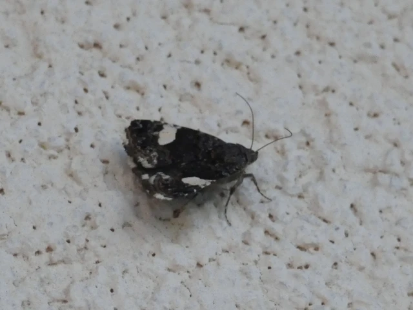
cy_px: 155
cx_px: 206
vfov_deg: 11.9
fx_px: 1491
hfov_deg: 15.8
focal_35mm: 125
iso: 640
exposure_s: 1/250
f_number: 5.2
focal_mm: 22.4
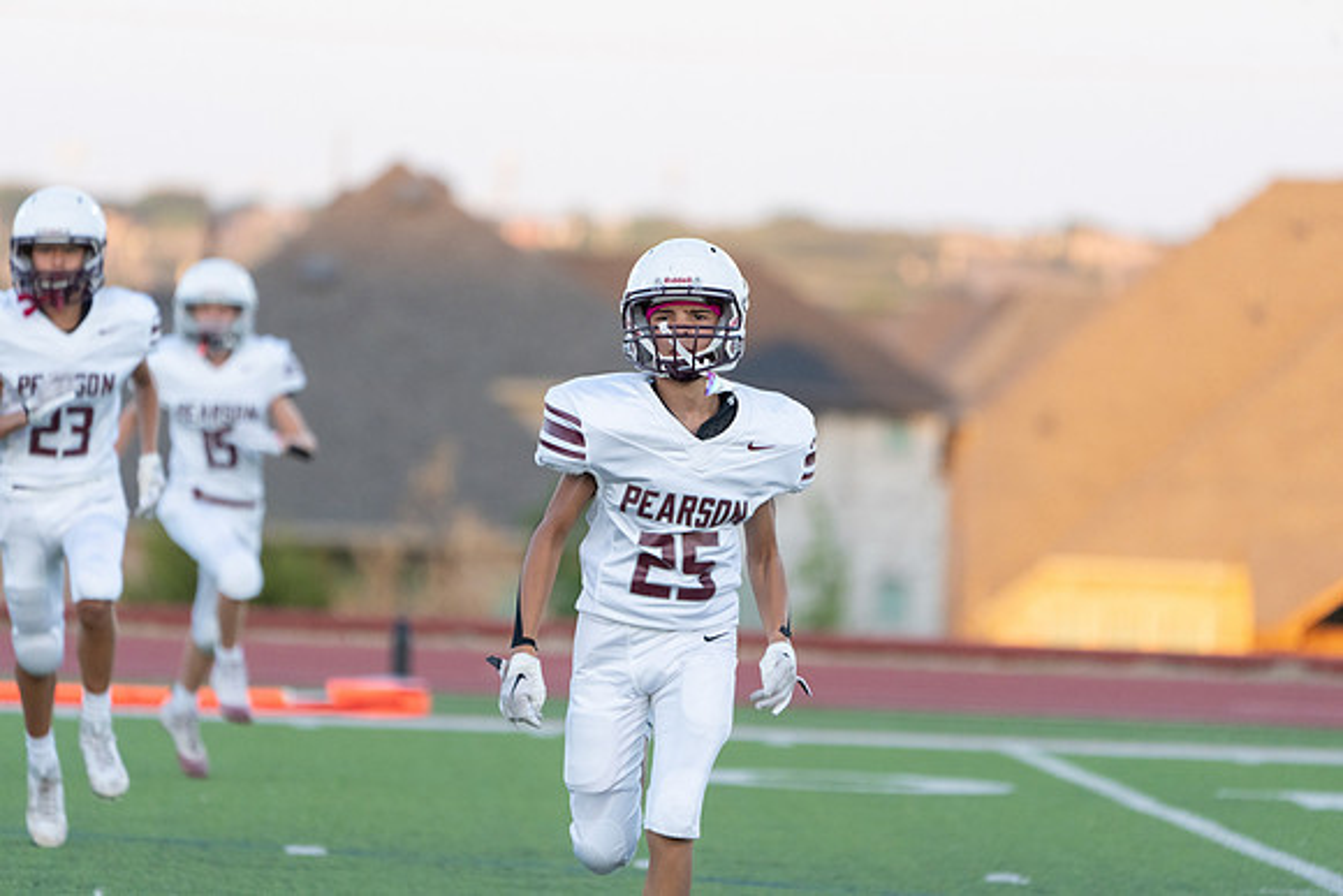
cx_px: 672
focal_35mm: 382
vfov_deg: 3.6
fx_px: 14253
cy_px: 448
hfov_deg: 5.4
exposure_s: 1/1000
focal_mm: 382
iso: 1600
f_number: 5.6
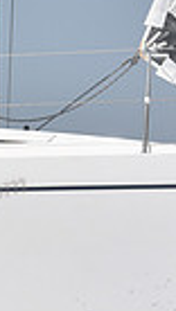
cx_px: -406
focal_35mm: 439
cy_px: 132
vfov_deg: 4.9
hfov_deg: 2.7
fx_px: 3629
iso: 320
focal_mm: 100
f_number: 14
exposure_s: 1/800
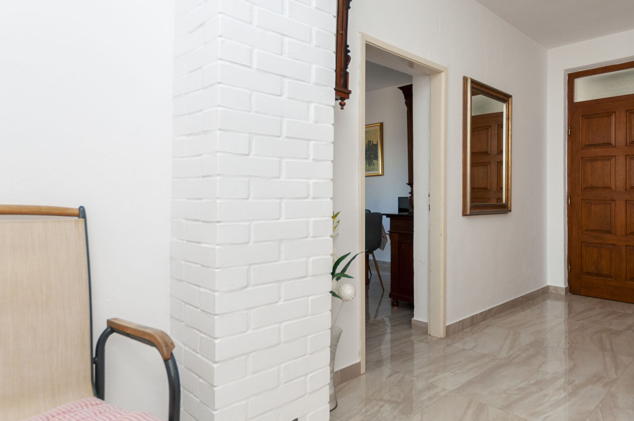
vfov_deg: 54.9
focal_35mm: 23
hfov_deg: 75.3
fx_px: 405
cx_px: 380
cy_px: 192
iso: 100
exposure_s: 1/60
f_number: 3.5
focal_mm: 10
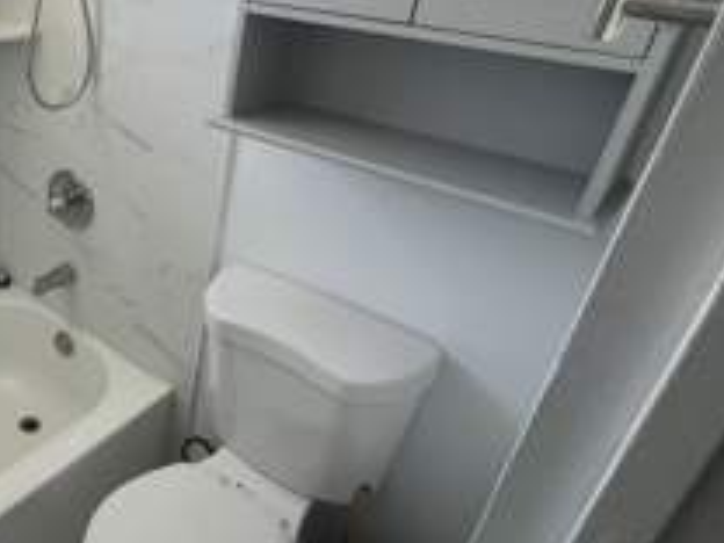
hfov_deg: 49.8
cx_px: 14
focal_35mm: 30
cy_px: 226
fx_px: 627
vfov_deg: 46.6
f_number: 1.8
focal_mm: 1.57
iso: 32
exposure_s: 1/178
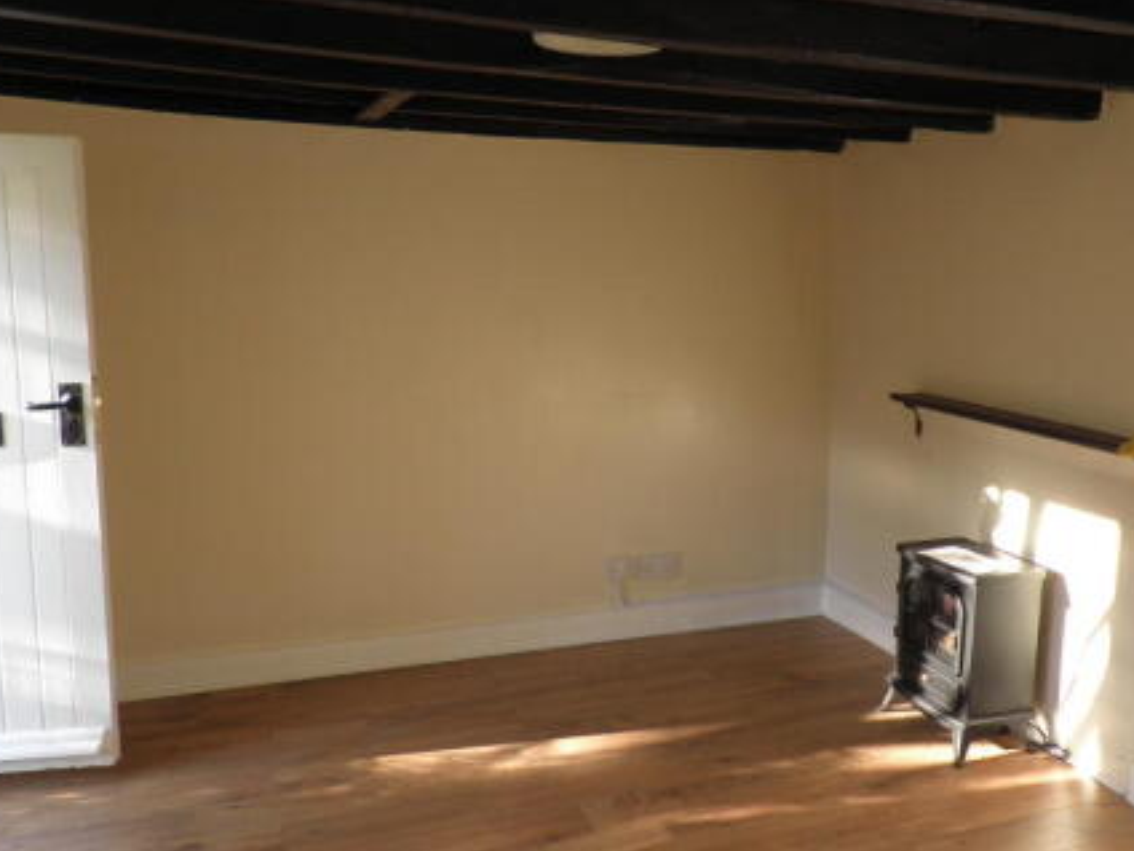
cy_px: 430
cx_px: 697
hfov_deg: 54.8
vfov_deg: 42.9
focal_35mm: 33
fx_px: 1081
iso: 64
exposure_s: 1/50
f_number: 3.3
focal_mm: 4.3
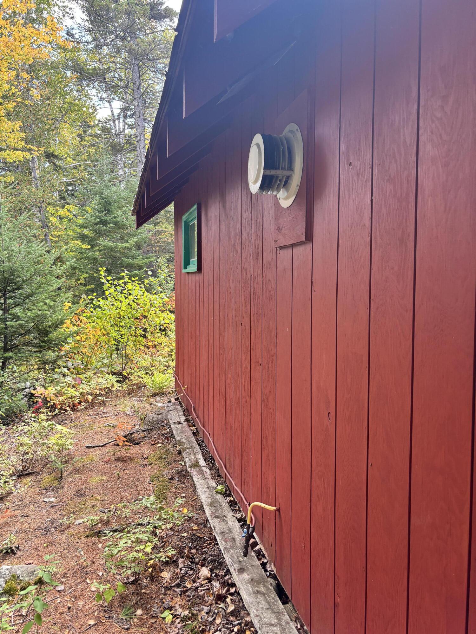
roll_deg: +0.7
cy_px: 317
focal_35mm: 26
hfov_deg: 53.1
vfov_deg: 67.3
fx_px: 477
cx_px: 238
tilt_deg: -5.0
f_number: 1.6
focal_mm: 5.96
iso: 50
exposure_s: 1/121
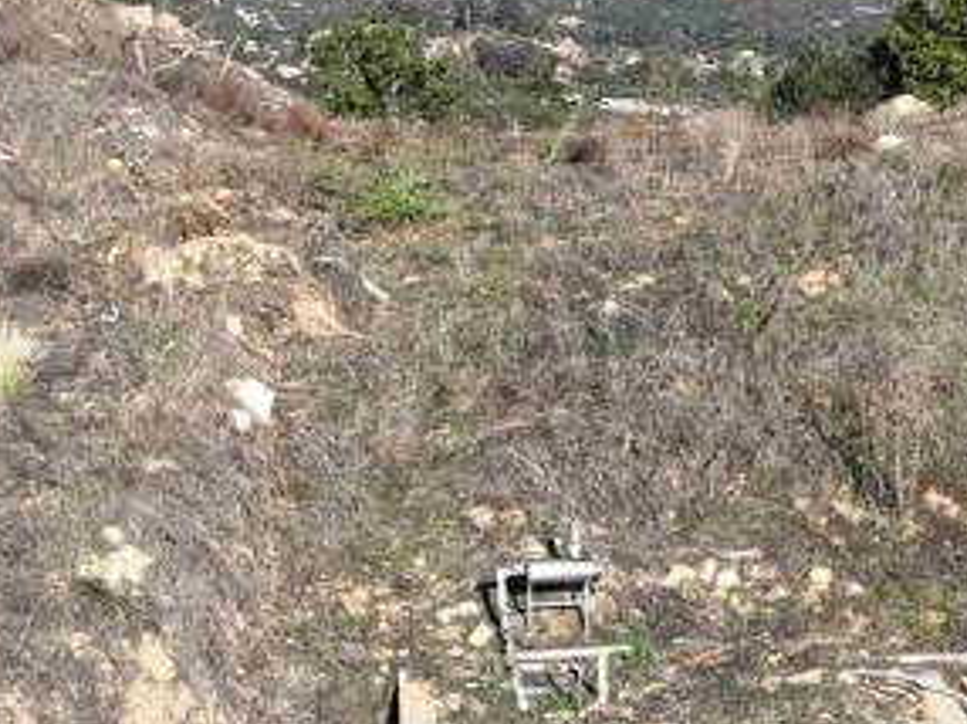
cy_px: 678
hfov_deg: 22.7
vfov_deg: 16.9
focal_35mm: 86
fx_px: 2400
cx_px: 612
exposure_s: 1/1600
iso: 110
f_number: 2.8
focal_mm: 12.29
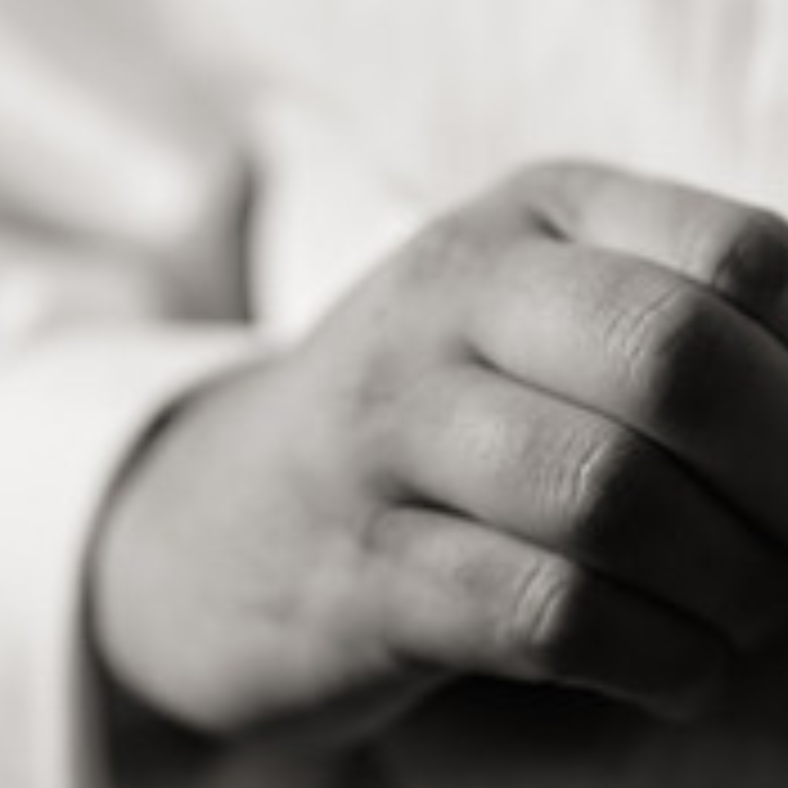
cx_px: 720
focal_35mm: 240
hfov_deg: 7.3
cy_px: 502
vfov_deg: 7.3
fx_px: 6181
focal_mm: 85
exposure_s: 1/125
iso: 400
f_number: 2.2
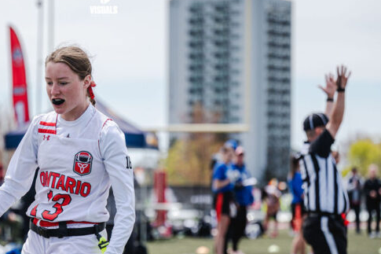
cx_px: 104
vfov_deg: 8.6
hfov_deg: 12.8
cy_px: 139
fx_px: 1693
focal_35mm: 160
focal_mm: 101
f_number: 2.8
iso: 220
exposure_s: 1/4000
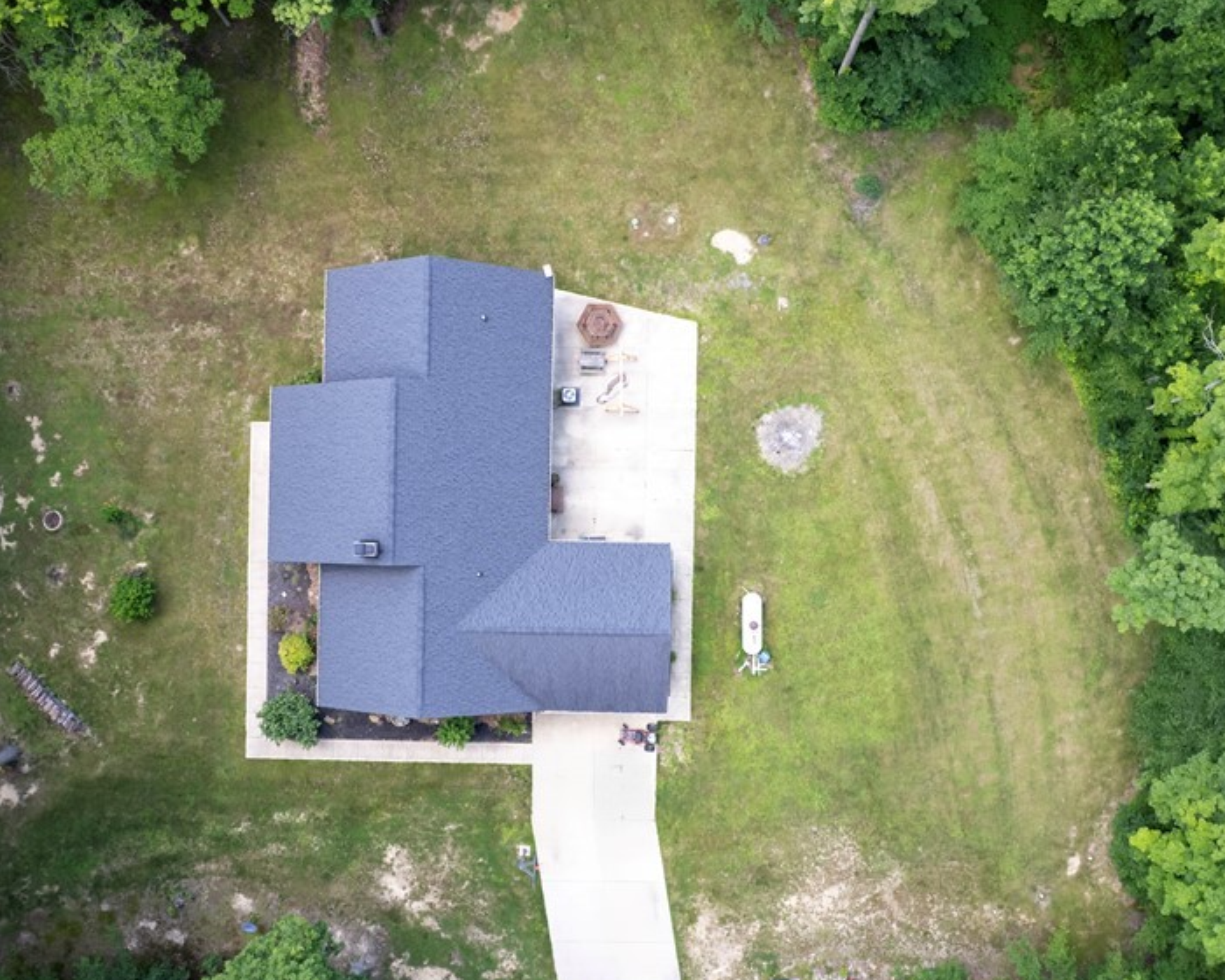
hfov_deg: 55.7
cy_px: 517
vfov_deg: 45.8
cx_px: 612
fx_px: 1160
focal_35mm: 32
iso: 100
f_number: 2.8
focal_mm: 8.38
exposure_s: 1/240
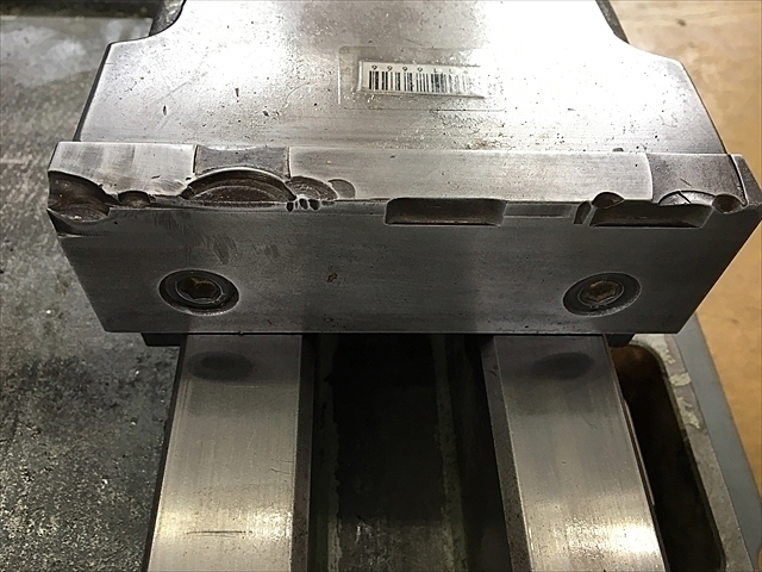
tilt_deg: -53.4
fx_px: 638
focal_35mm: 29
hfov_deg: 61.7
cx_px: 381
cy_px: 286
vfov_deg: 48.2
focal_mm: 4.15
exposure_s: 1/40
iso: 25
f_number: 2.2
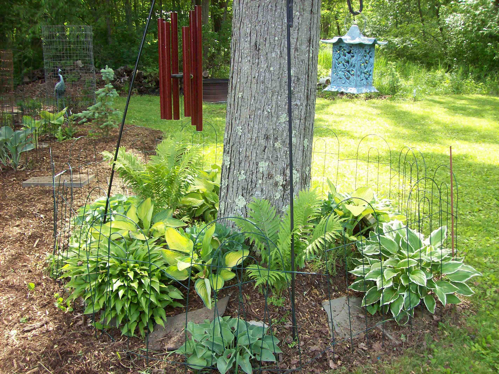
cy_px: 187
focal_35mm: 36
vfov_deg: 39.6
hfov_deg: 51.4
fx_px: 519
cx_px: 250
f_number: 2.7
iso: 80
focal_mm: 6
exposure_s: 1/140
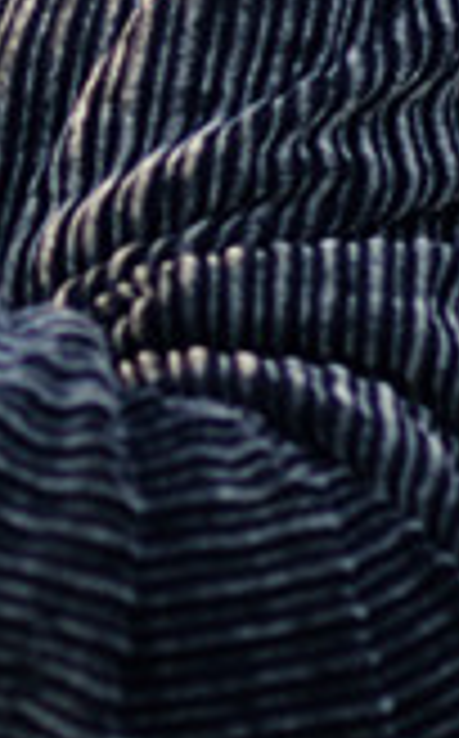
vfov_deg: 3.3
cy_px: -63
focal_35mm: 633
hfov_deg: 2.1
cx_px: -434
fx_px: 12724
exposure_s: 1/250
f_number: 1.4
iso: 100
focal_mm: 85
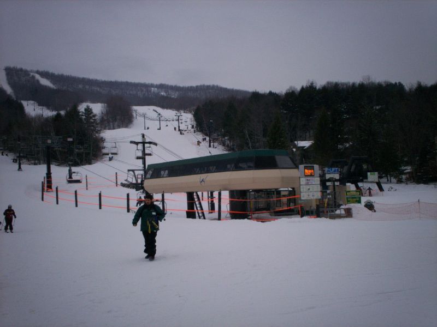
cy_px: 164
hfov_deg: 51.4
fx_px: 454
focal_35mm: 36
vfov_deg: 39.7
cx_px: 218
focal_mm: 6
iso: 100
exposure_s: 1/950
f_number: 4.5
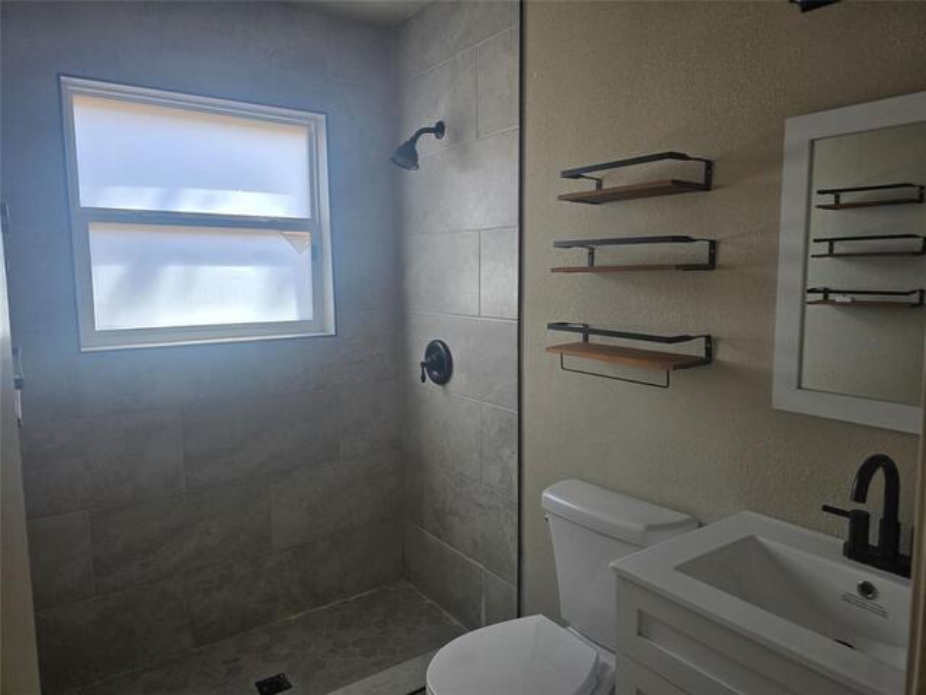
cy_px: 348
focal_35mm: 23
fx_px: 615
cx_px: 463
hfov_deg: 73.9
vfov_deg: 58.9
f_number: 1.7
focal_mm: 6.3
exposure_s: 1/180
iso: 50
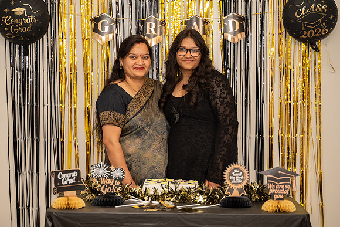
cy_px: 114
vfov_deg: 16.6
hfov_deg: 24.7
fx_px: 777
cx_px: 170
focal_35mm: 82
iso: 800
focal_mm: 79
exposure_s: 1/160
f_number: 2.8
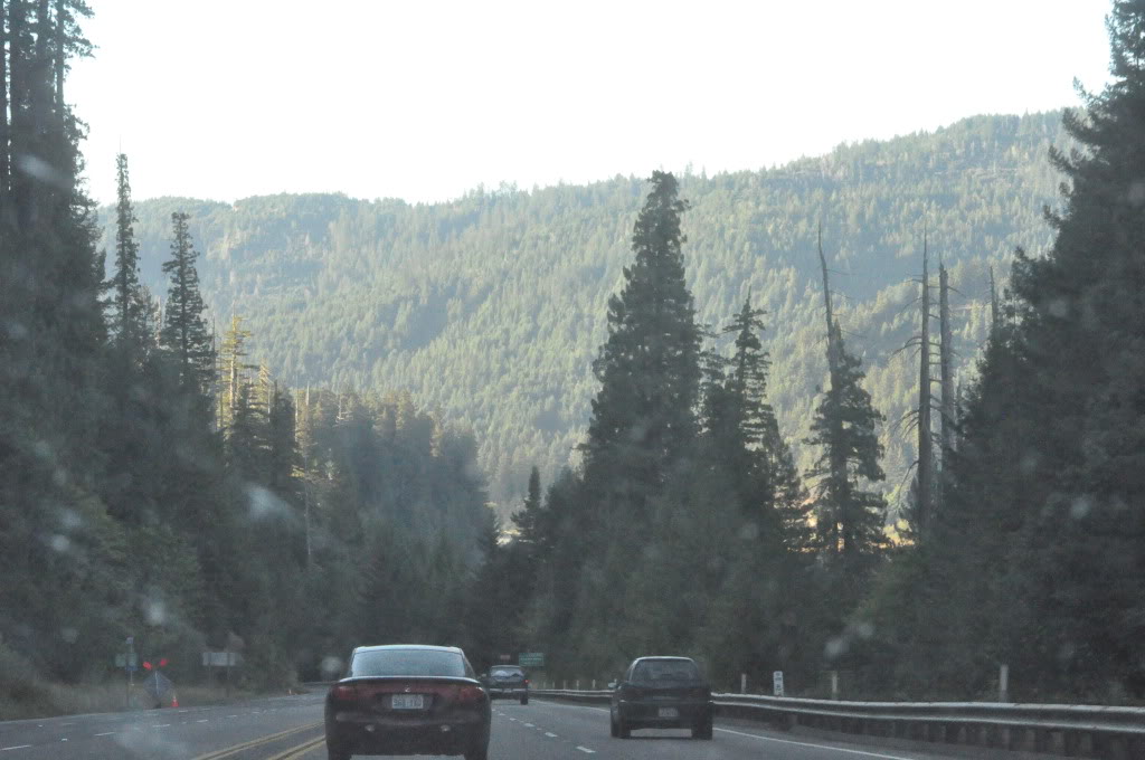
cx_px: 572
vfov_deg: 13.0
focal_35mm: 105
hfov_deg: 19.5
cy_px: 380
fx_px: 3335
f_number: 22
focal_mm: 70
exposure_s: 1/200
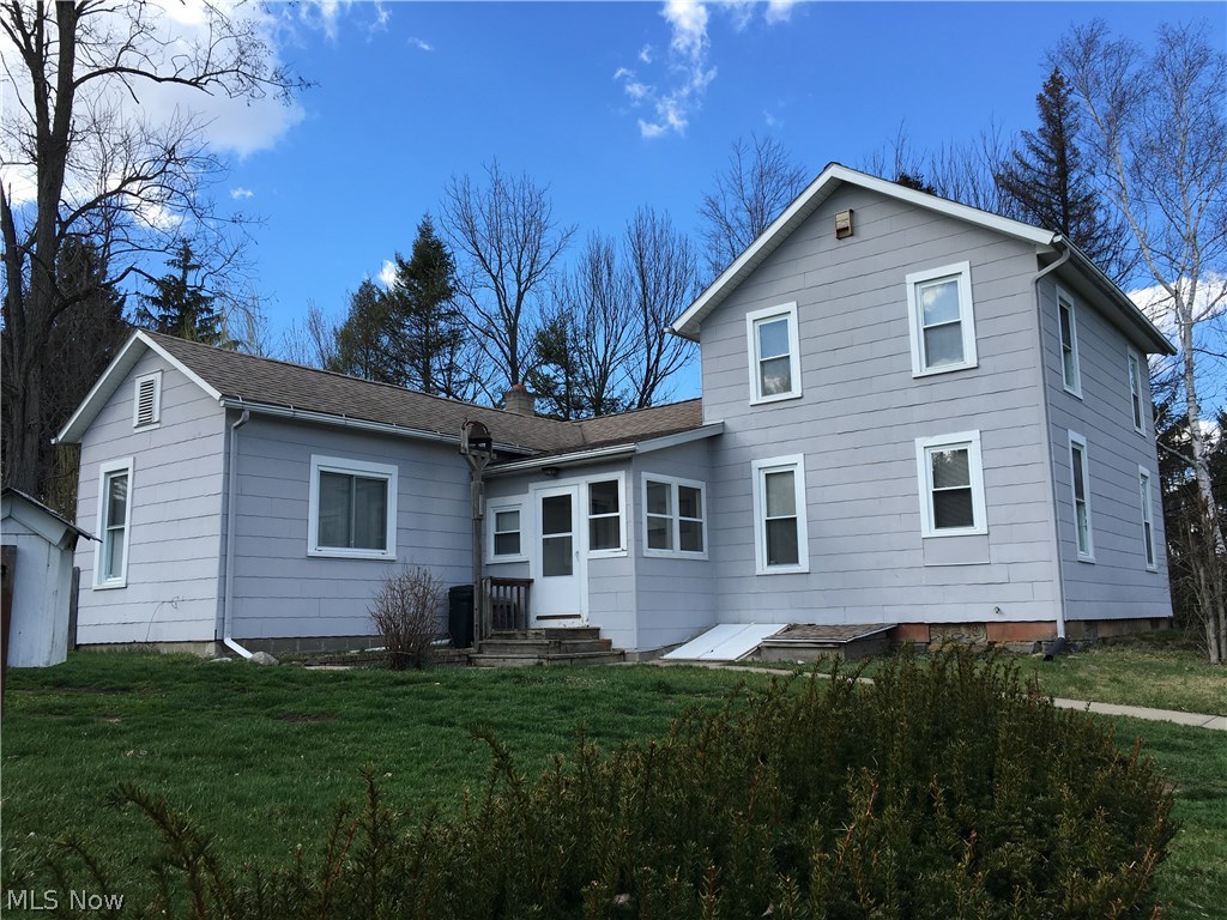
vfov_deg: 48.2
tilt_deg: +9.3
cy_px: 460
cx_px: 614
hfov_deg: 61.7
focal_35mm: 29
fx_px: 1028
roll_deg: +2.0
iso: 25
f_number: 2.2
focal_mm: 4.15
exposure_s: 1/630
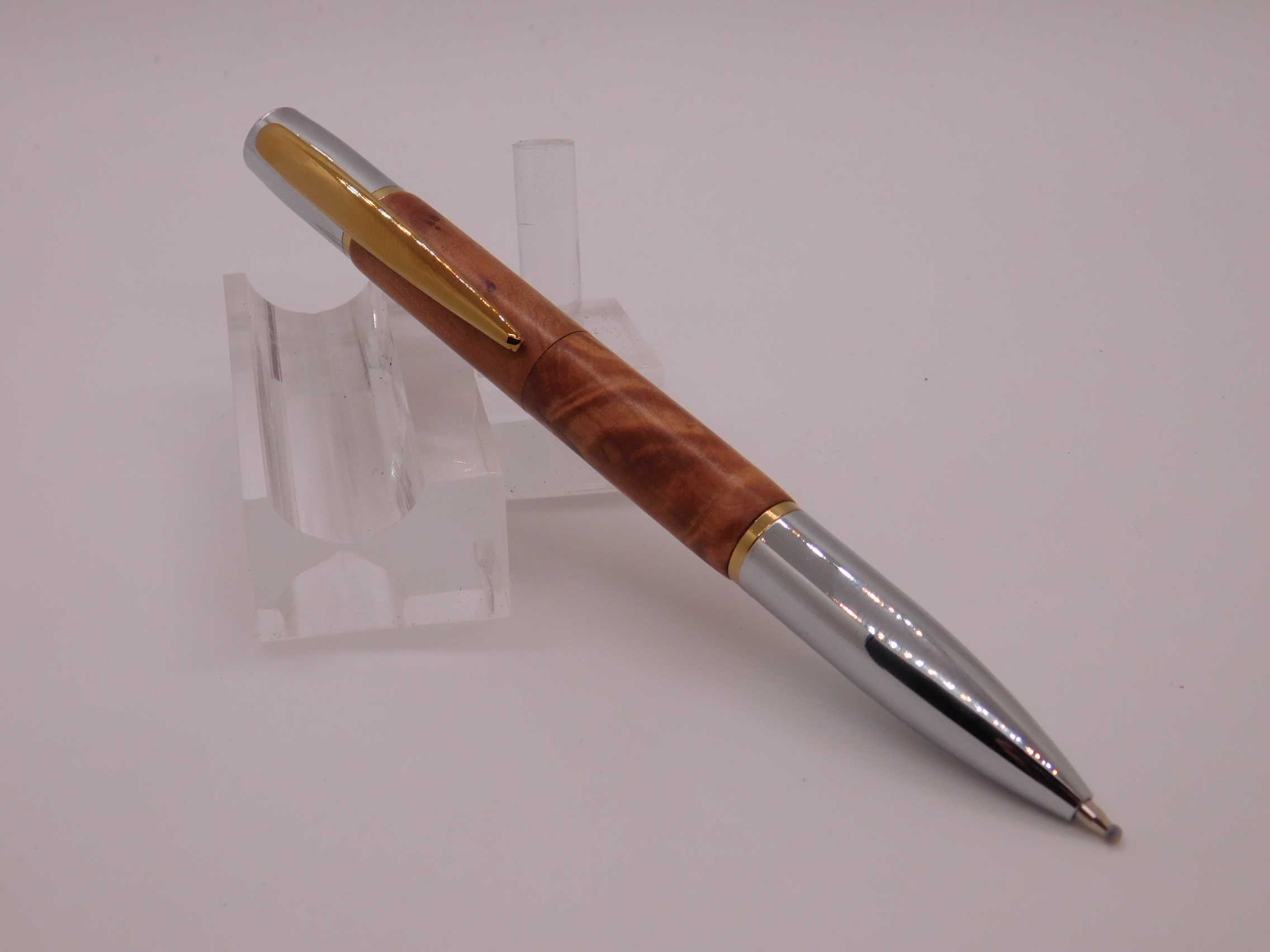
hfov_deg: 32.7
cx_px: 635
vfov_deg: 24.8
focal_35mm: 59
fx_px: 2165
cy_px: 476
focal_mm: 10.4
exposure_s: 1/125
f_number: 4
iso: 125
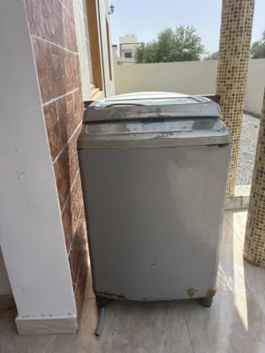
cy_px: 176
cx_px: 132
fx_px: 265
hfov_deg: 53.1
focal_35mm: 26
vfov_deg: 67.3
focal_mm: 5.96
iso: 64
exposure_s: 1/3448
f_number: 1.6
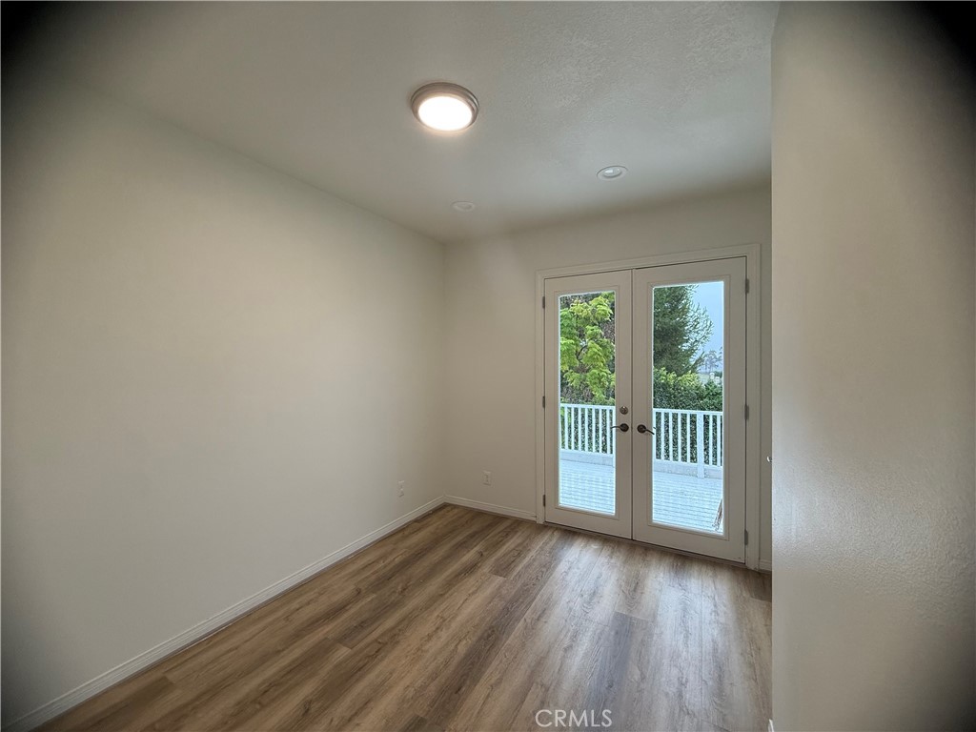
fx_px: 395
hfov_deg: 102.1
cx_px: 488
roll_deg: +0.5
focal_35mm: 14
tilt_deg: -0.9
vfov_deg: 85.7
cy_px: 366
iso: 200
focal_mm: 2.22
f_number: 2.2
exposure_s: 1/120
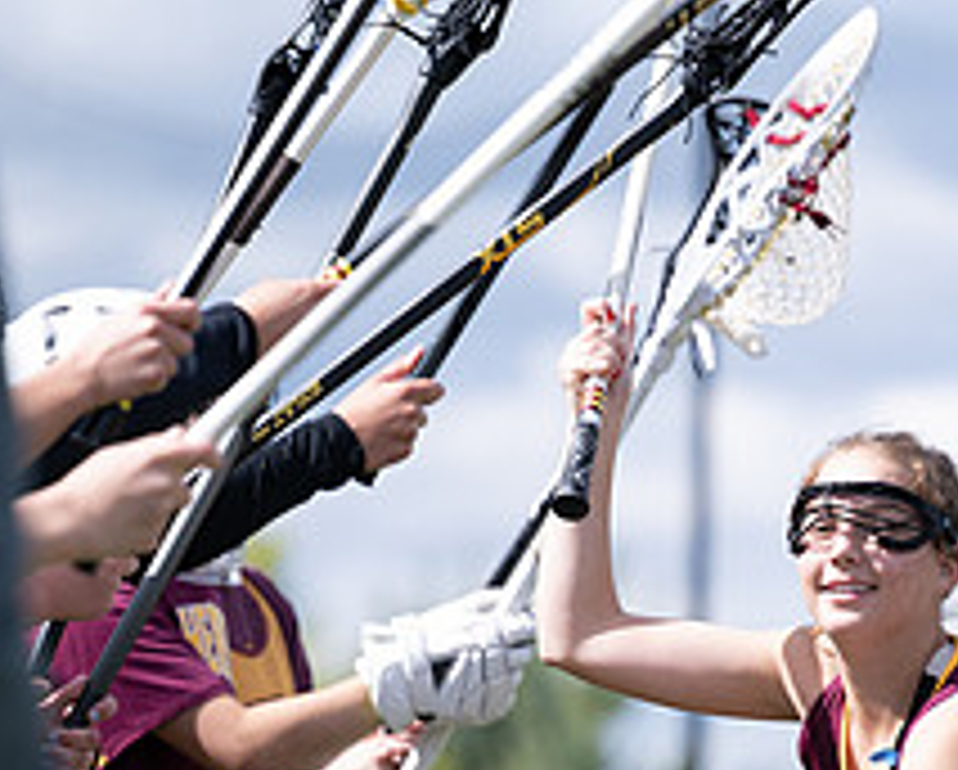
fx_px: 11953
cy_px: 763
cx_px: 1084
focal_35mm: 421
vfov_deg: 3.7
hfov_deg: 4.6
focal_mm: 165
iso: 280
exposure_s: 1/2000
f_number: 3.5
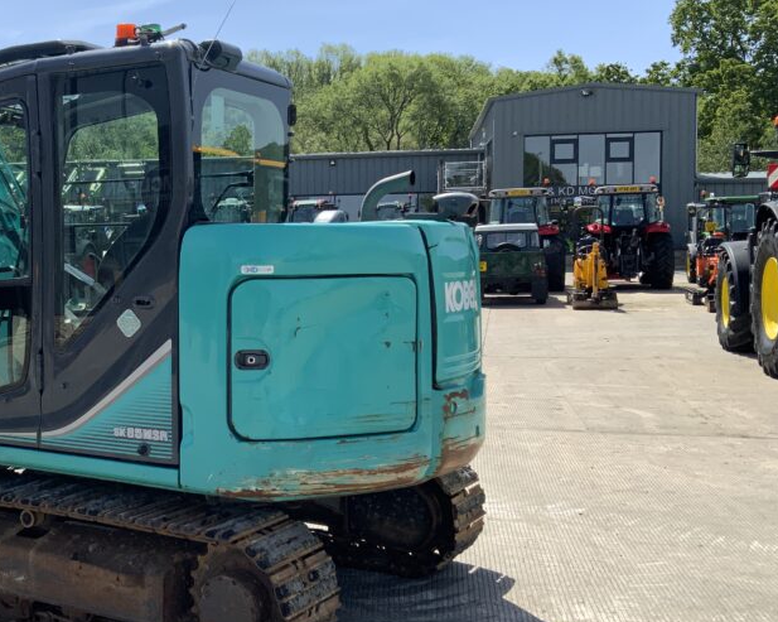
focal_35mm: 47
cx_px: 175
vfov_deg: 32.1
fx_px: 1082
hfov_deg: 38.3
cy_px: 313
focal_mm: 3
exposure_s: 1/1675
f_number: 1.8
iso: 16
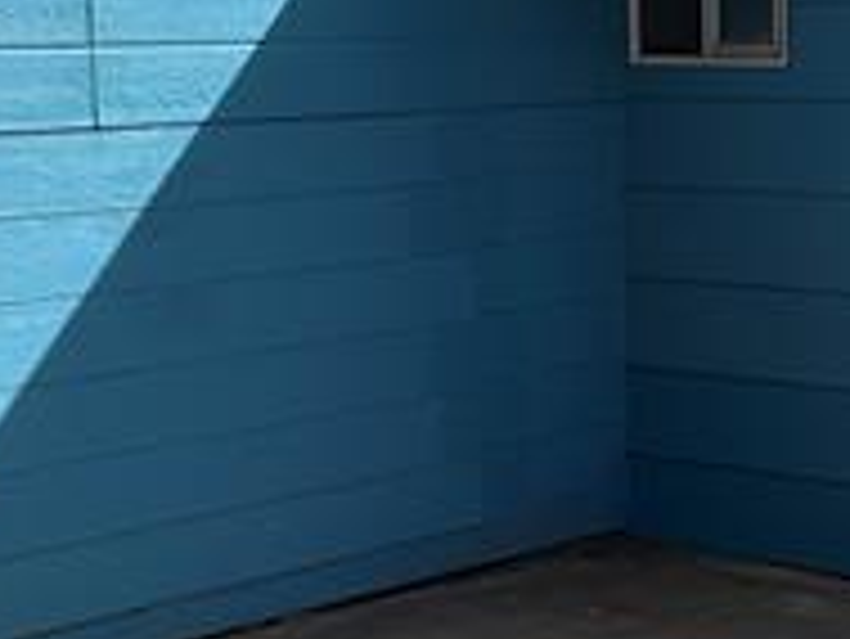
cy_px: 317
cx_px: 661
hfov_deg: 19.8
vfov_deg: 15.1
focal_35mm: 98
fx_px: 2408
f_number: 1.8
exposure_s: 1/1342
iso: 25
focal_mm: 3
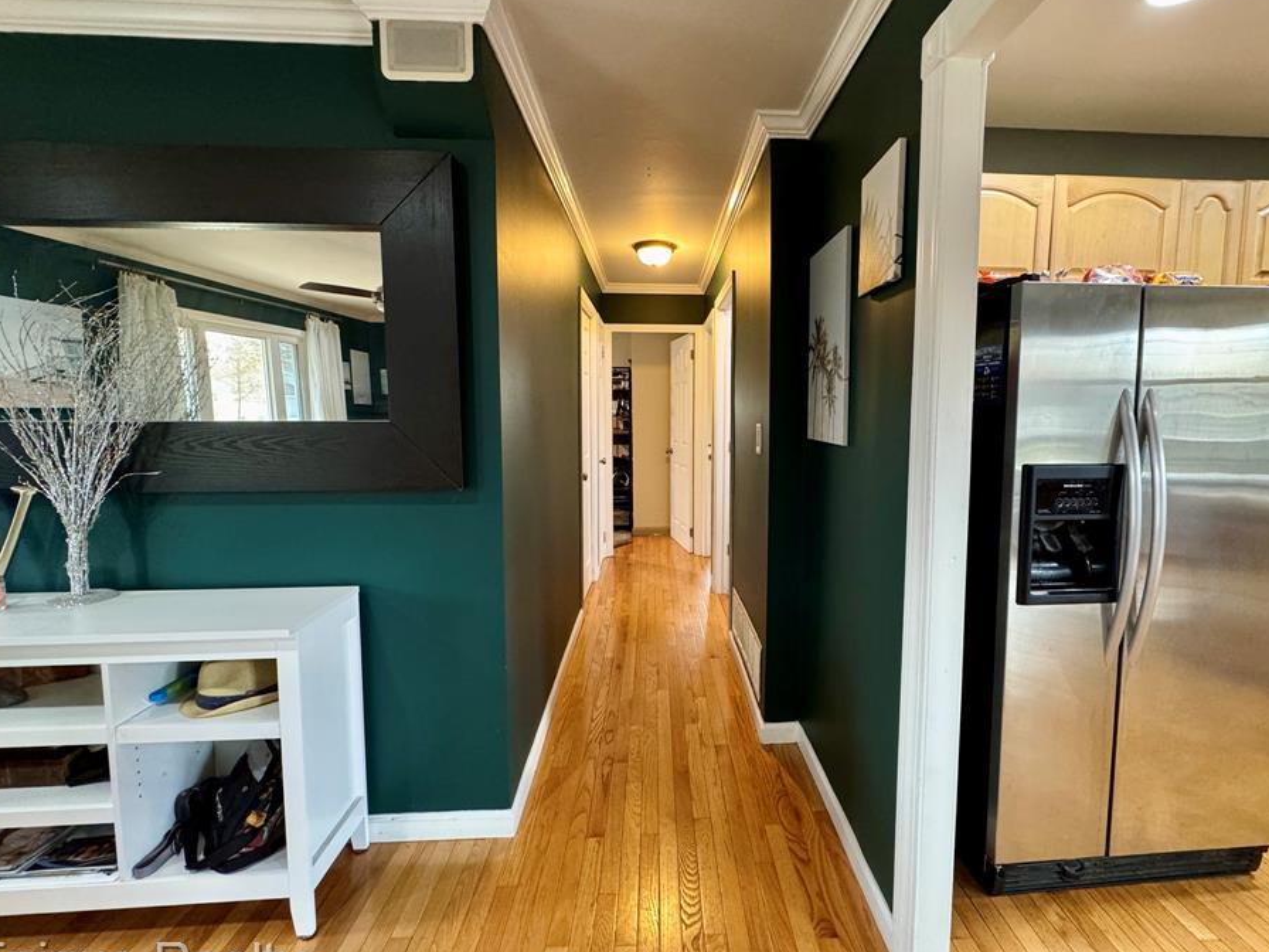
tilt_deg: -5.2
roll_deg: +0.1
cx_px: 688
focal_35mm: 16
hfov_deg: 94.3
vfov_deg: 78.1
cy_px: 458
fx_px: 587
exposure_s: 1/60
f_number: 2.2
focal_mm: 2.22
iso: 500
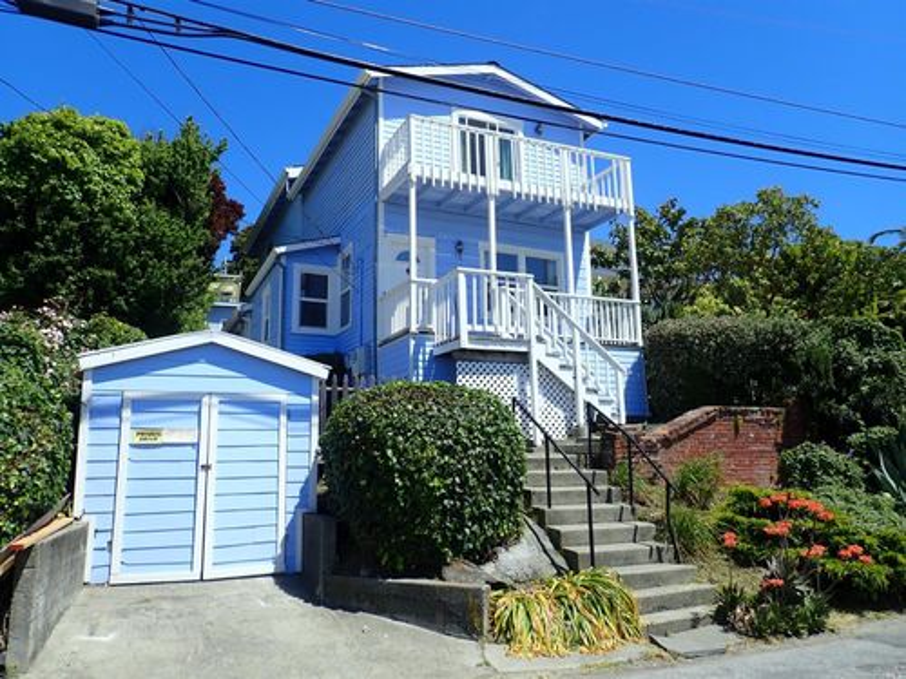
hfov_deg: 69.4
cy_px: 340
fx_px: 654
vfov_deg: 54.9
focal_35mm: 25
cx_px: 453
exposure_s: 1/160
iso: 100
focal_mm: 4.5
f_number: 8
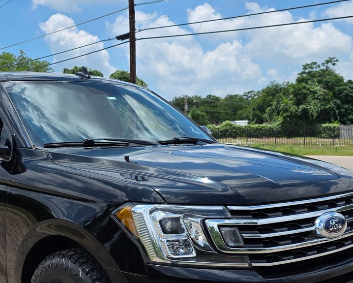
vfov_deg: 29.8
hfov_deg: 36.8
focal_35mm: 50
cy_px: 209
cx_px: 107
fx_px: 523
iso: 80
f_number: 1.7
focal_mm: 6.3
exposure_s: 1/7626
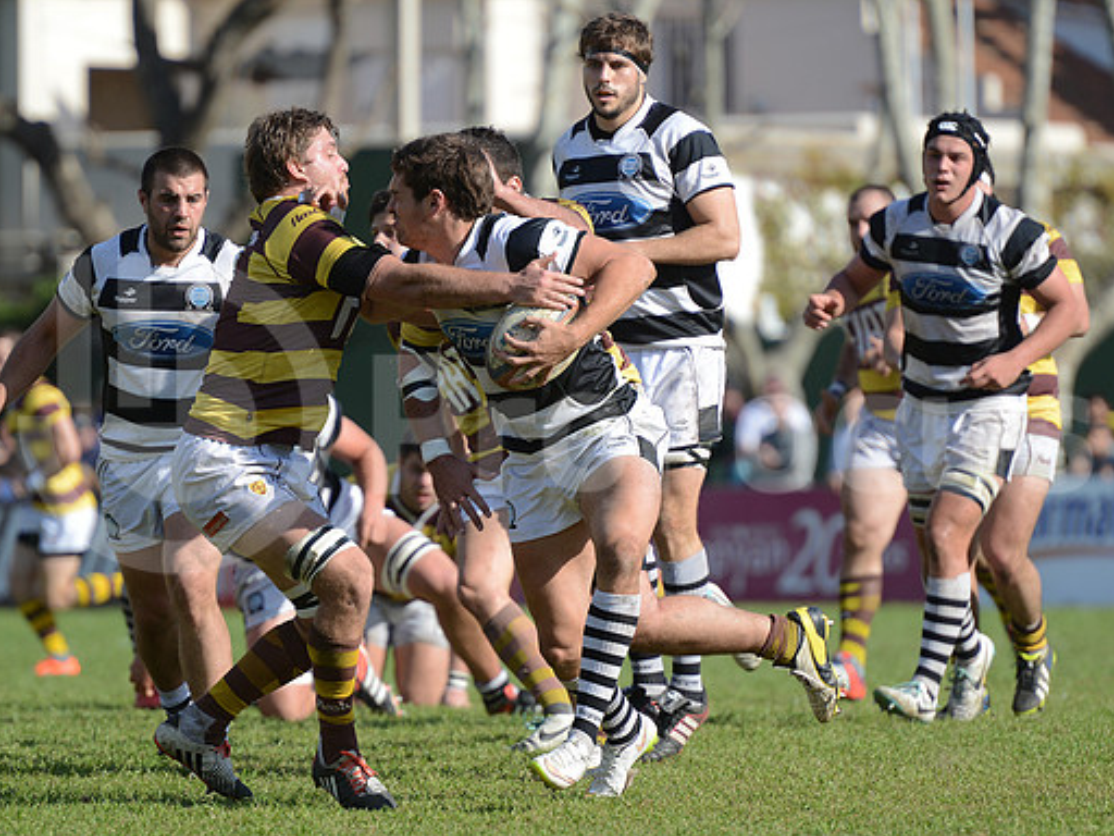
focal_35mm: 305
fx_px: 9815
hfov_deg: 6.5
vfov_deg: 4.9
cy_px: 419
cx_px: 548
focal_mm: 280
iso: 320
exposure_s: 1/1600
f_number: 4
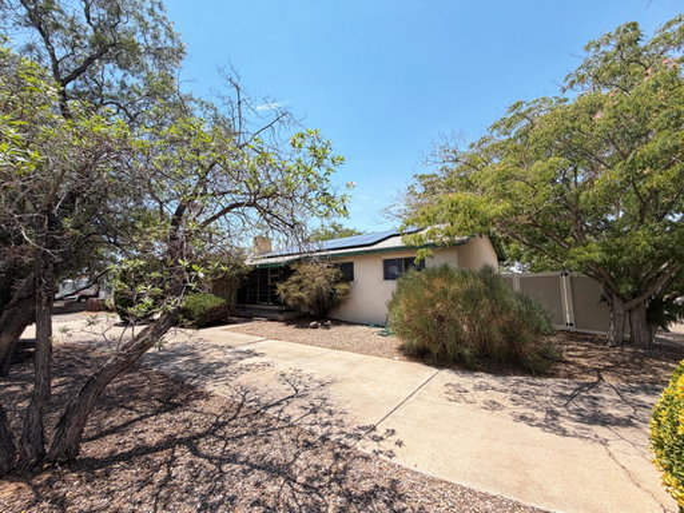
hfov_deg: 102.1
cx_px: 342
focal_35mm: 14
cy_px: 256
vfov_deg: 85.7
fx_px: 277
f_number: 2.2
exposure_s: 1/770
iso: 25
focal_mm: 2.22
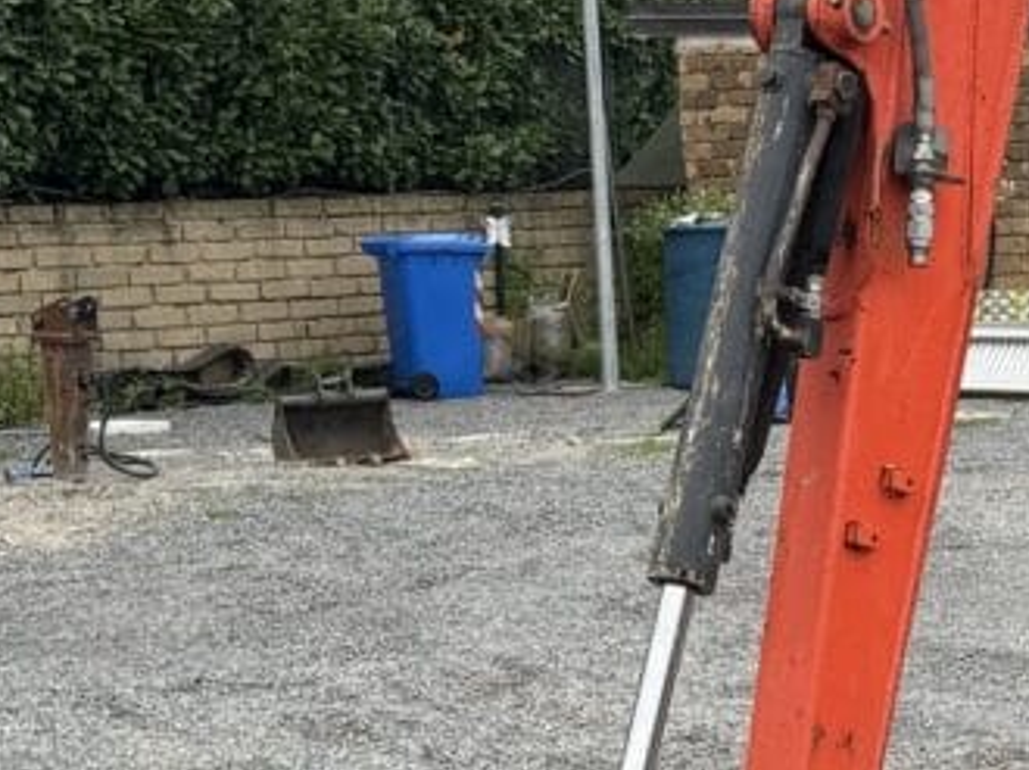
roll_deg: +3.2
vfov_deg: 11.3
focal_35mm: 131
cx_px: 1216
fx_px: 3891
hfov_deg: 14.6
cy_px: 528
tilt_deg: -4.0
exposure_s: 1/1193
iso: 64
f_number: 1.78
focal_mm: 6.76
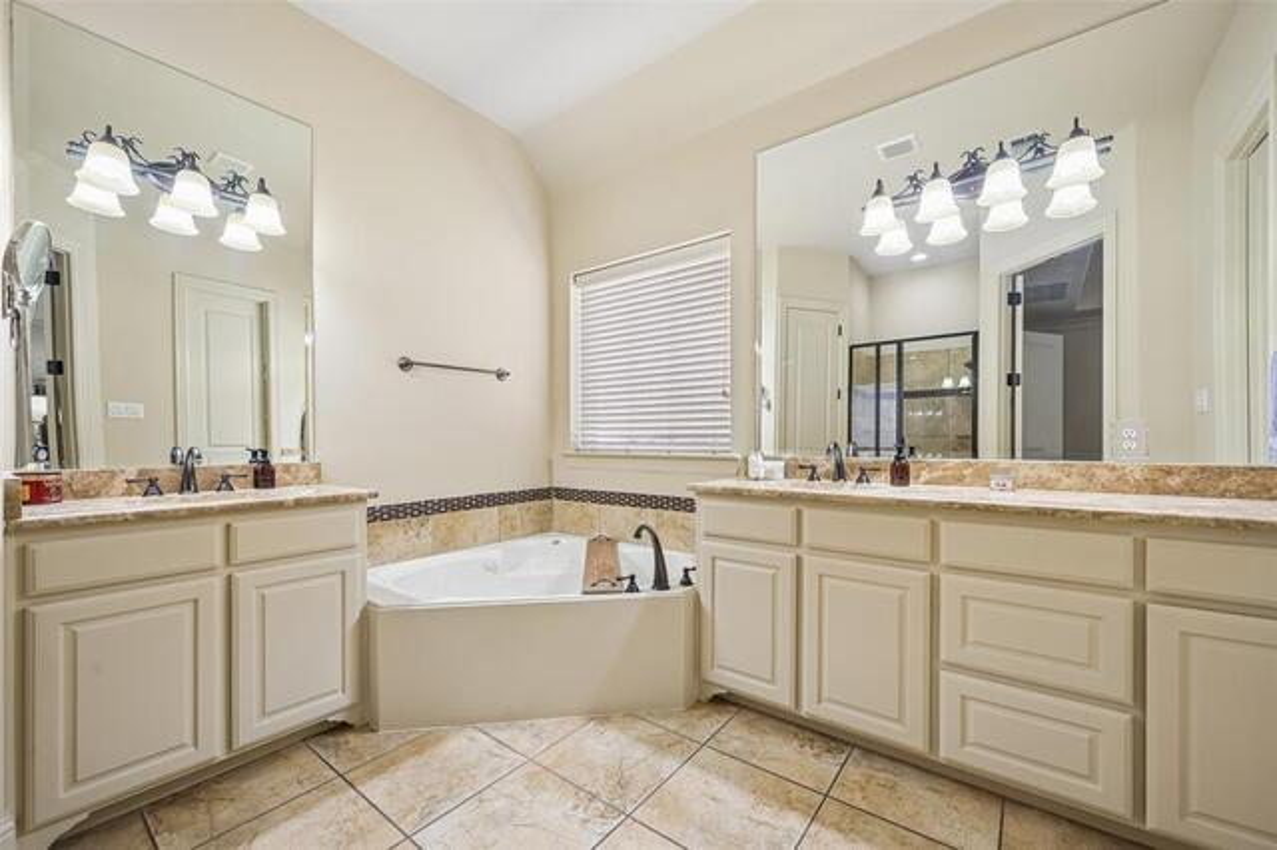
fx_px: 496
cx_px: 638
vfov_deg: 81.1
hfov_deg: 104.3
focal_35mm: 14
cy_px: 425
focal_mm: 14
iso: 250
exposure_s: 1/10
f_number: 9
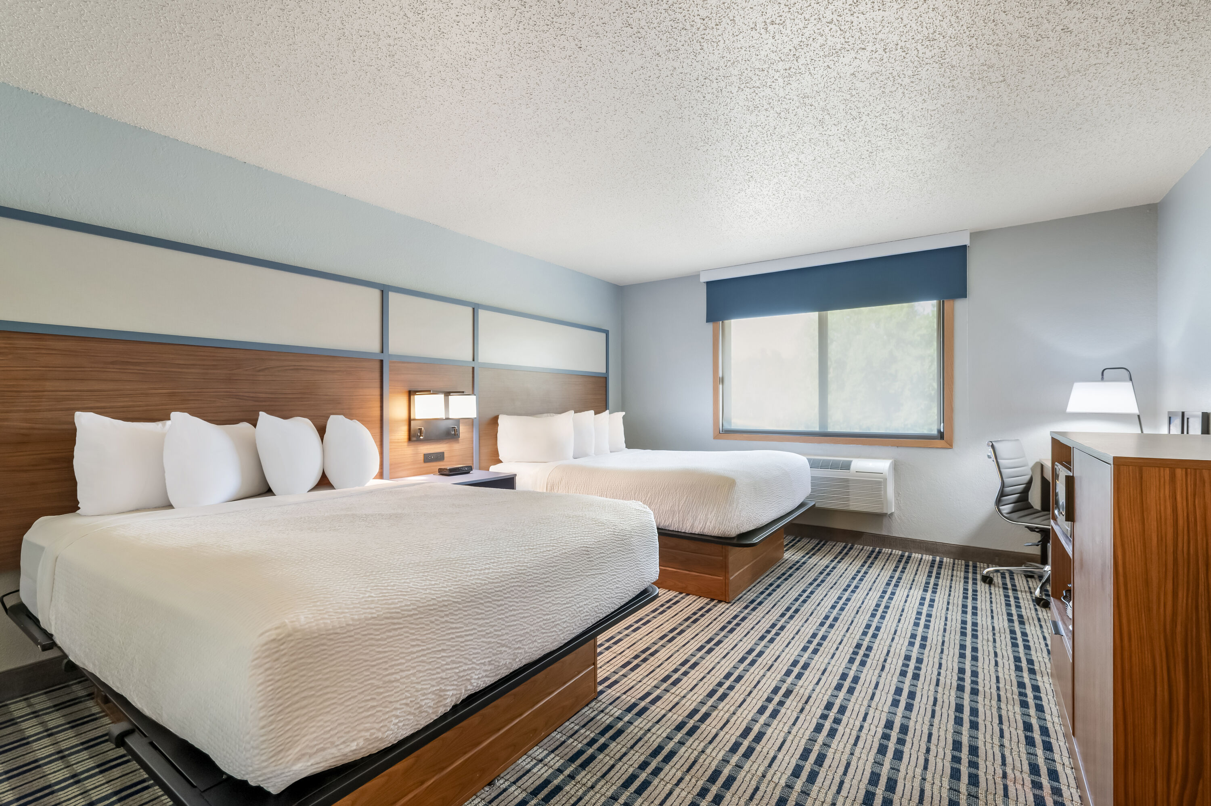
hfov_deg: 98.6
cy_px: 403
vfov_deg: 75.4
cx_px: 606
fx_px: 521
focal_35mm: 16
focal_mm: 15.5
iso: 400
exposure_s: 1/13
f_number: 8
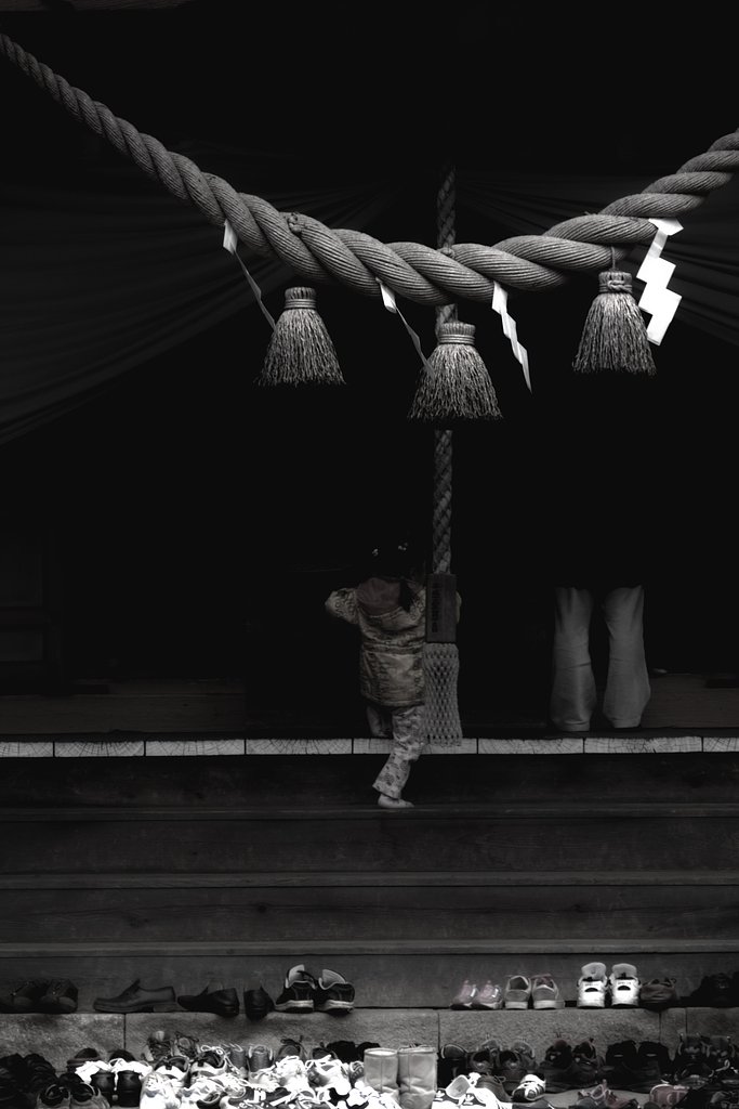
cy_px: 554
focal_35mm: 136
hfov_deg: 10.1
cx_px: 370
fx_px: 4186
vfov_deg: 15.1
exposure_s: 1/45
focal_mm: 80
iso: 100
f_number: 4.5
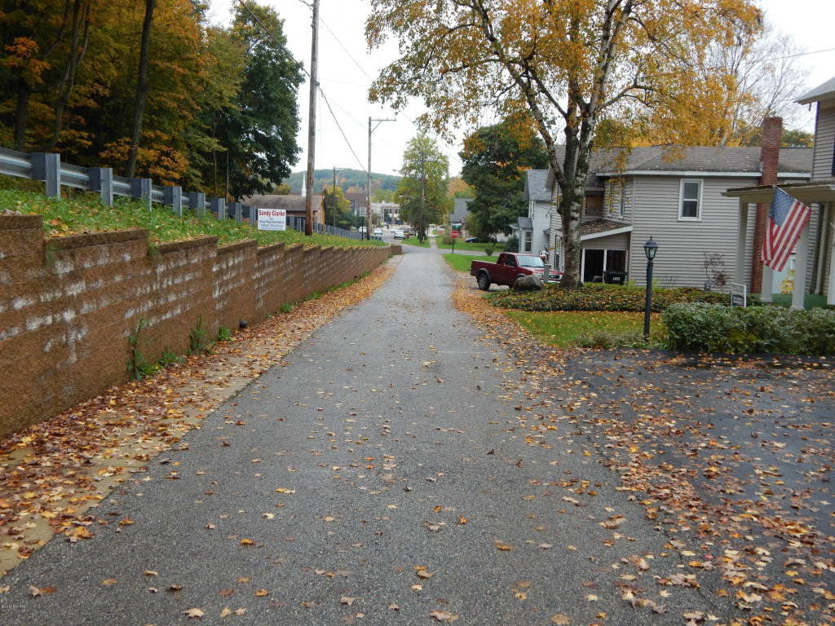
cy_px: 313
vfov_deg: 41.8
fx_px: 820
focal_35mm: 34
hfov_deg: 54.0
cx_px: 418
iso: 250
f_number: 3.3
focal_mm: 6.1
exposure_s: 1/250
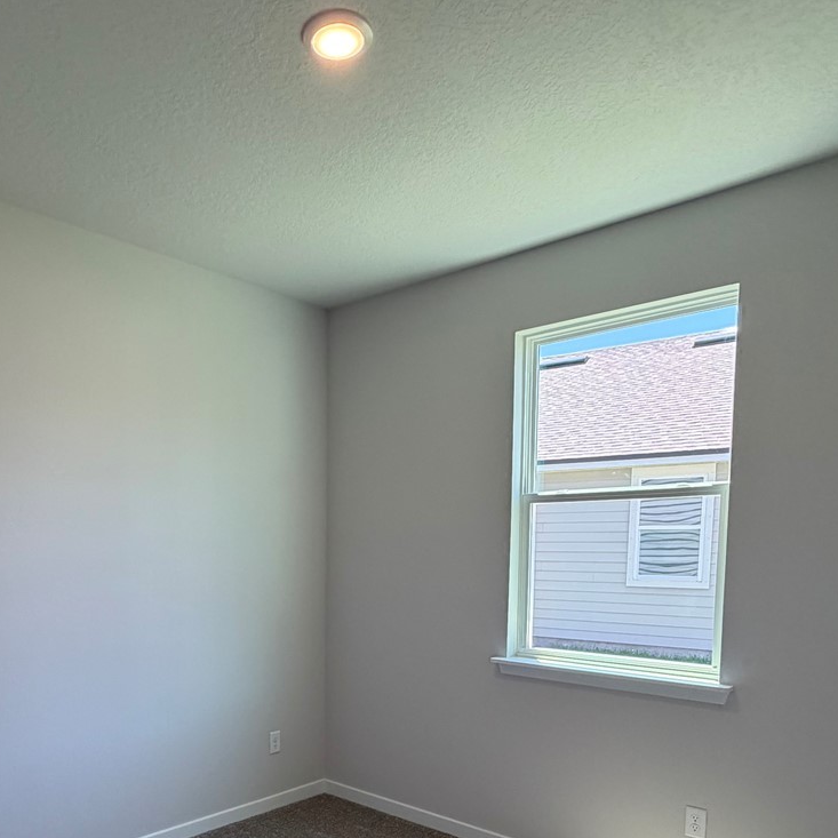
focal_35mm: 27
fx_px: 739
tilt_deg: -5.3
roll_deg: +0.2
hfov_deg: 58.2
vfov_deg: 56.6
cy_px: 610
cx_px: 303
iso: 125
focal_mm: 2.22
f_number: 2.2
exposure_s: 1/120
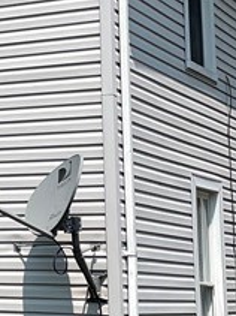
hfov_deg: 11.1
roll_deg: -0.1
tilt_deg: +10.9
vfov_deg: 15.6
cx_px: -155
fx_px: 1147
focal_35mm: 126
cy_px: 90
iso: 32
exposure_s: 1/4831
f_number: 1.6
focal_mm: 4.2
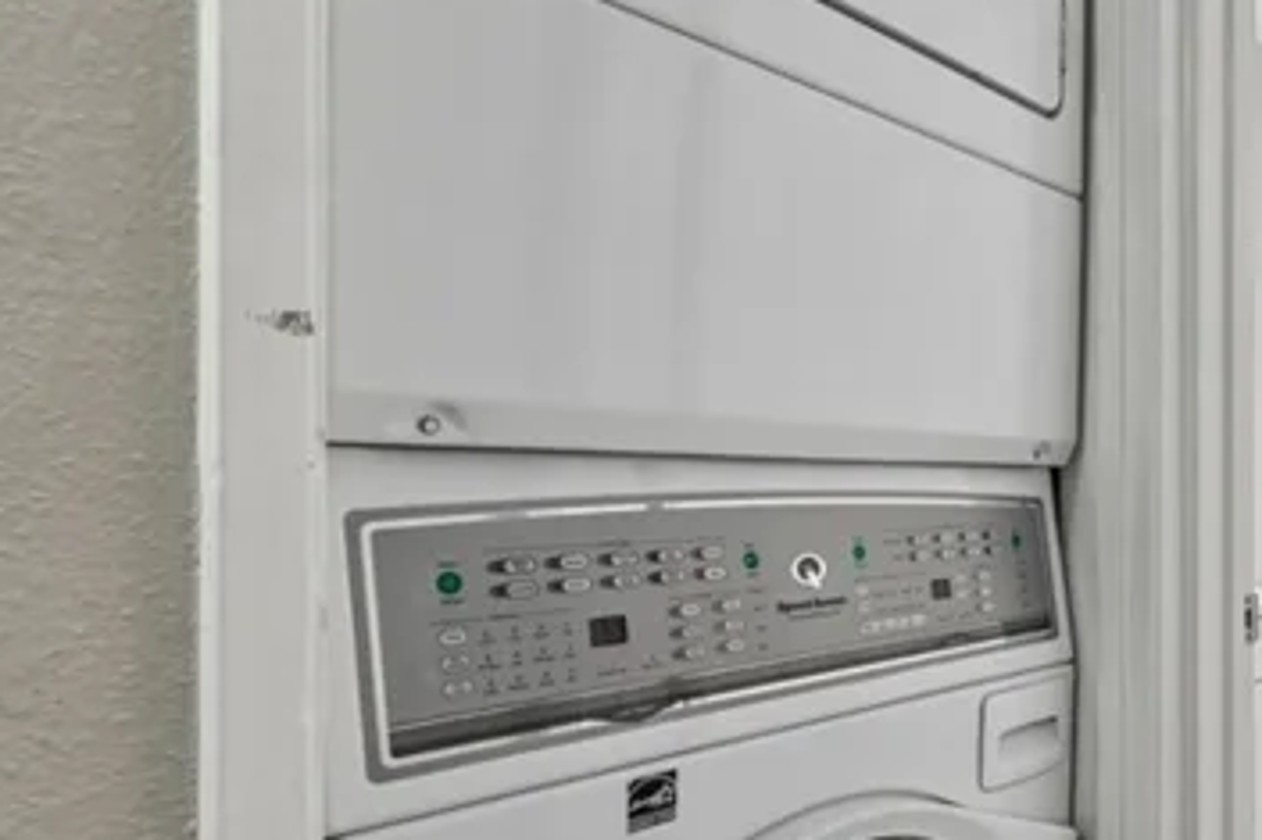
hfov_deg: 50.7
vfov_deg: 42.1
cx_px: 1214
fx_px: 1086
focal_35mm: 31
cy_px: 493
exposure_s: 1/6
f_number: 8
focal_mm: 13
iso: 250
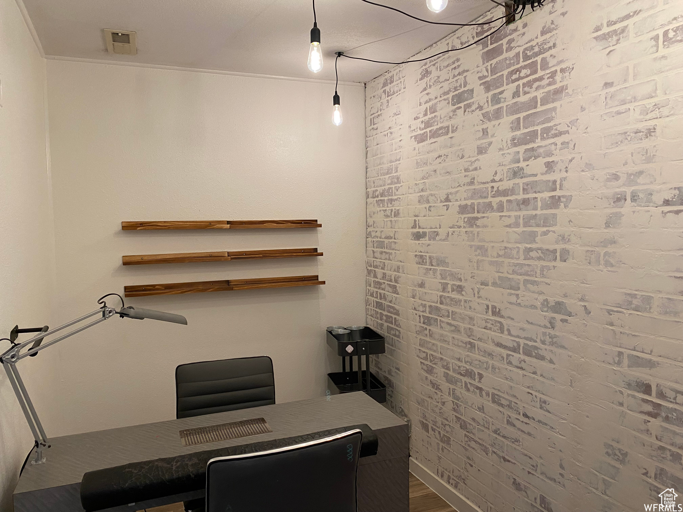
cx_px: 342
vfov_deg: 53.1
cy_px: 256
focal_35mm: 26
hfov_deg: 67.3
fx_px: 513
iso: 125
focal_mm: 4.25
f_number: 1.8
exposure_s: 1/60
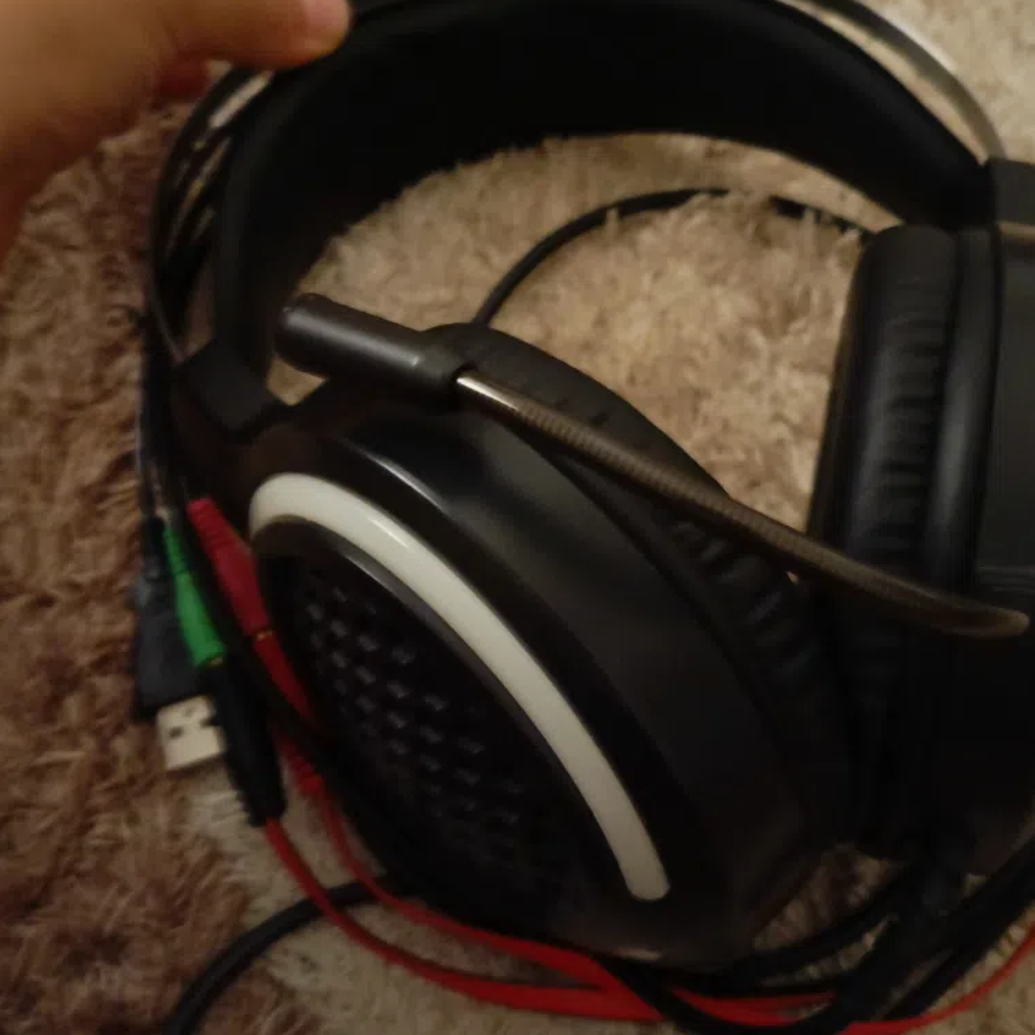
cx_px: 524
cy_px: 425
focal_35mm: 40
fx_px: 1353
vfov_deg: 41.7
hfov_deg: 41.9
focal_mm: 4.76
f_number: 1.69
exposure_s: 1/20
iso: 3395
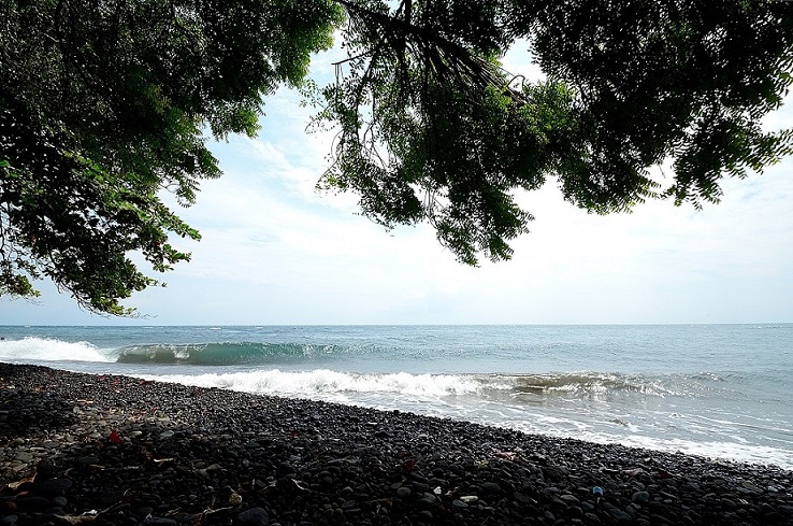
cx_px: 396
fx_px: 330
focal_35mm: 15
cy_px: 263
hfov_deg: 100.5
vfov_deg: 77.1
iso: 100
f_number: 22
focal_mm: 10
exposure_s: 1/40
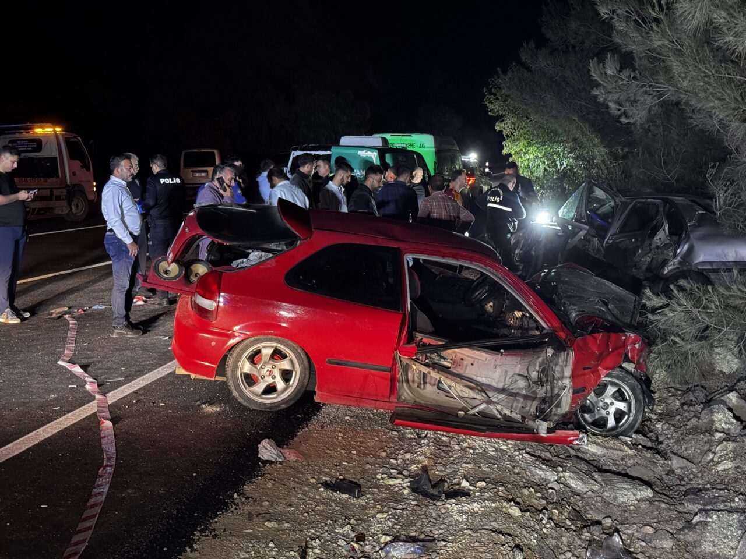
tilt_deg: -1.3
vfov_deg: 30.3
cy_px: 280
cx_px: 373
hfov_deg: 39.7
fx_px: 1034
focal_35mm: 48
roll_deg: +2.6
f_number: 1.78
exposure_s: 1/29
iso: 800
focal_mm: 6.76
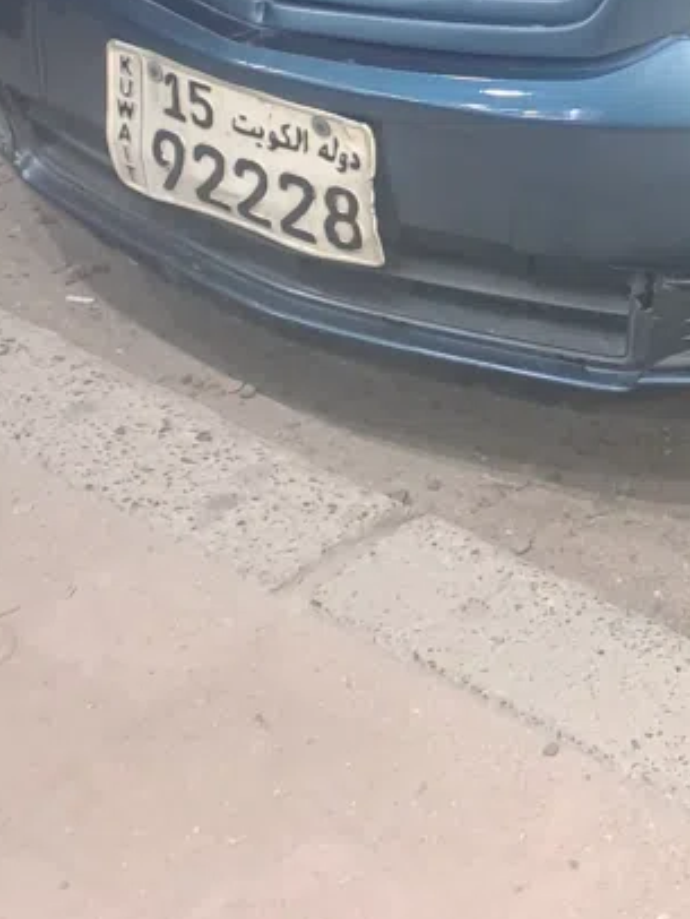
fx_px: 2230
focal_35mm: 84
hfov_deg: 15.7
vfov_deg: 22.1
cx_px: 1133
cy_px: -65
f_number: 1.8
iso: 200
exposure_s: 1/50
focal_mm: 4.65
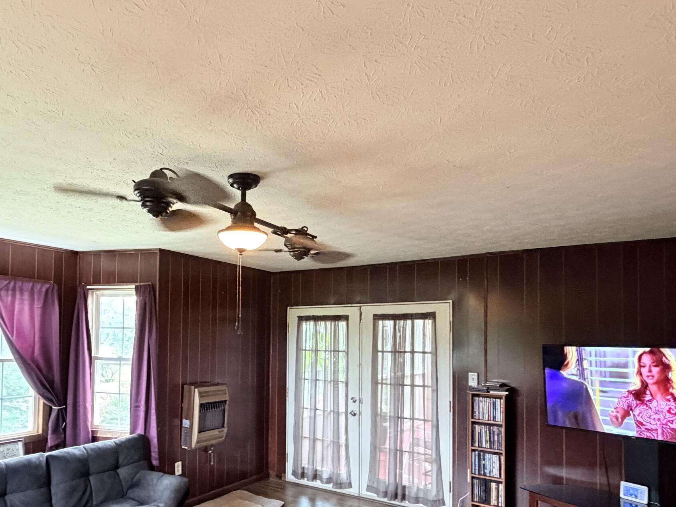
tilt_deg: +1.0
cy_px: 327
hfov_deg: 68.5
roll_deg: -0.7
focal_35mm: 25
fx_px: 488
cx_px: 261
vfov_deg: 54.0
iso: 640
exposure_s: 1/60
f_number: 2.2
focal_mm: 2.22
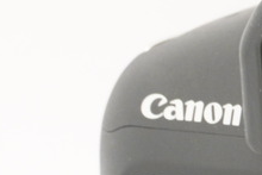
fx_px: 1668
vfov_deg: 5.9
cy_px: 255
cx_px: 564
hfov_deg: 8.4
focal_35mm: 229
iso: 400
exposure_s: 1/1.25
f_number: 11
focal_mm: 28
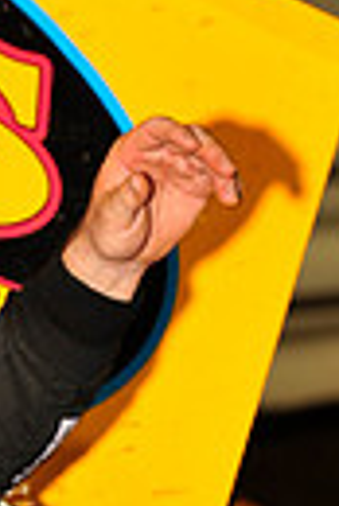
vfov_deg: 3.8
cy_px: 362
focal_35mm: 535
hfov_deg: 2.6
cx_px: -218
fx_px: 7536
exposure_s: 1/250
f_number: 5.6
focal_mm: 120
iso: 500
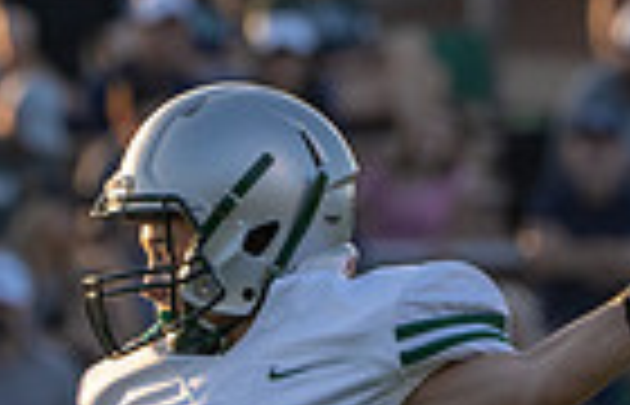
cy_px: 659
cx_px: 237
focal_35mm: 1610
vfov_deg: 0.8
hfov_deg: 1.3
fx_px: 27867
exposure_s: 1/1250
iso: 1000
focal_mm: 327
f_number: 7.1
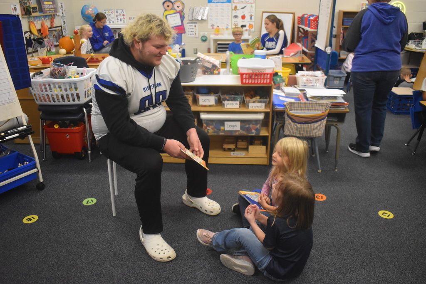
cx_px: 213
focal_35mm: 30
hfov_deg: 61.9
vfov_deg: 43.6
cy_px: 142
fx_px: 355
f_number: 3.5
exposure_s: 1/250
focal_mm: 20
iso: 3200
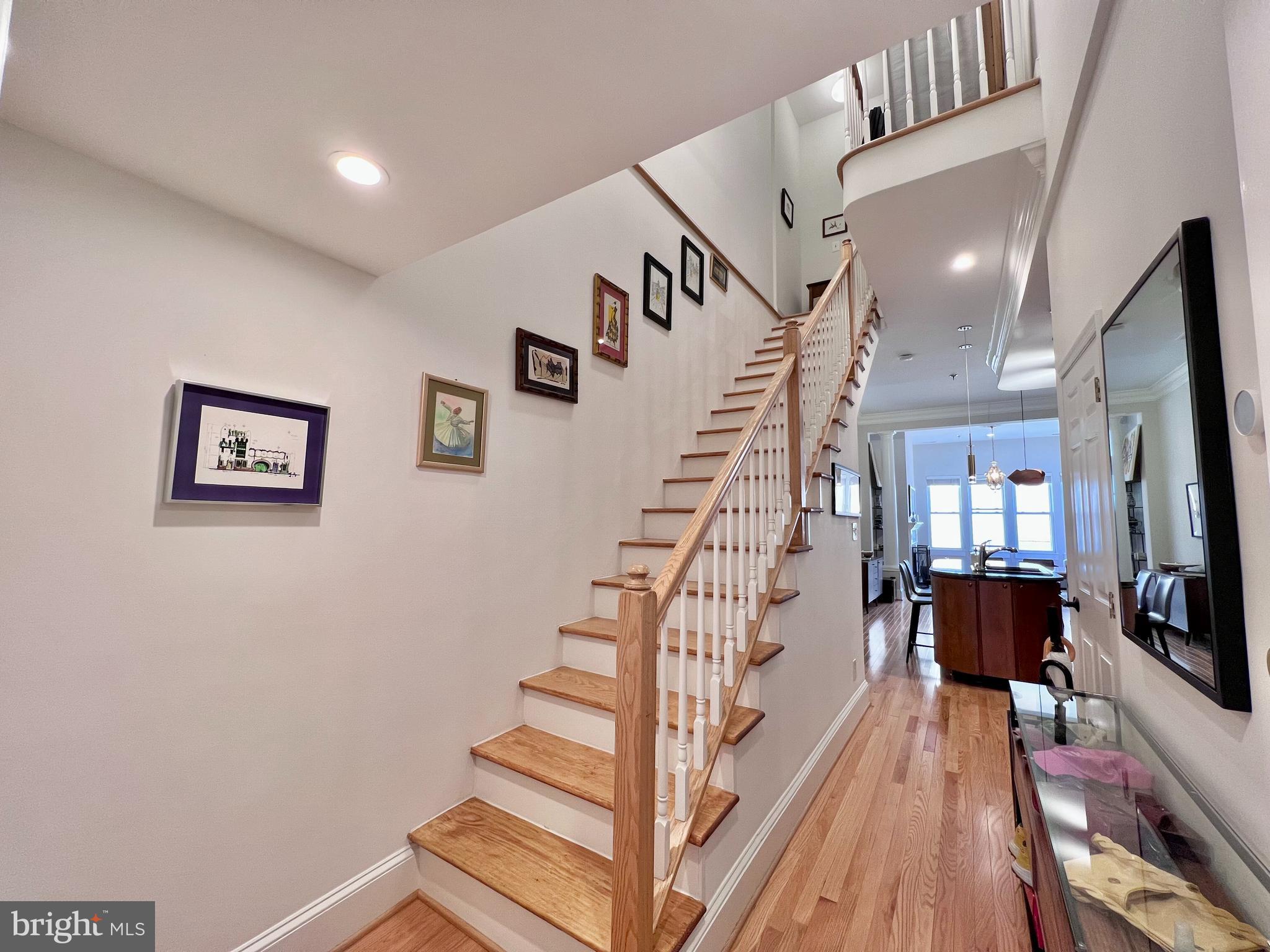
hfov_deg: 106.2
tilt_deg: +4.5
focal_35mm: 13
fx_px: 477
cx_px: 635
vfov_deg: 89.9
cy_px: 476
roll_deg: -0.8
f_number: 1.8
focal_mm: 1.57
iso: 200
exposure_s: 1/120
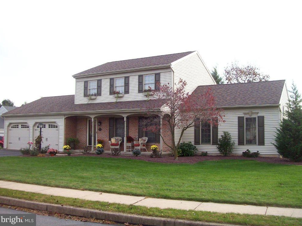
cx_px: 153
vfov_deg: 38.7
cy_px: 110
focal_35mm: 37
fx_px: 323
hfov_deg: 50.1
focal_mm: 6
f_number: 2.7
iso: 80
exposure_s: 1/253
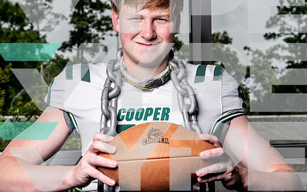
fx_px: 620
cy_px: 78
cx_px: 159
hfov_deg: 27.8
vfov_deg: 17.6
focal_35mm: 74
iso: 100
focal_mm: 59
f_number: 8
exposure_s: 1/320
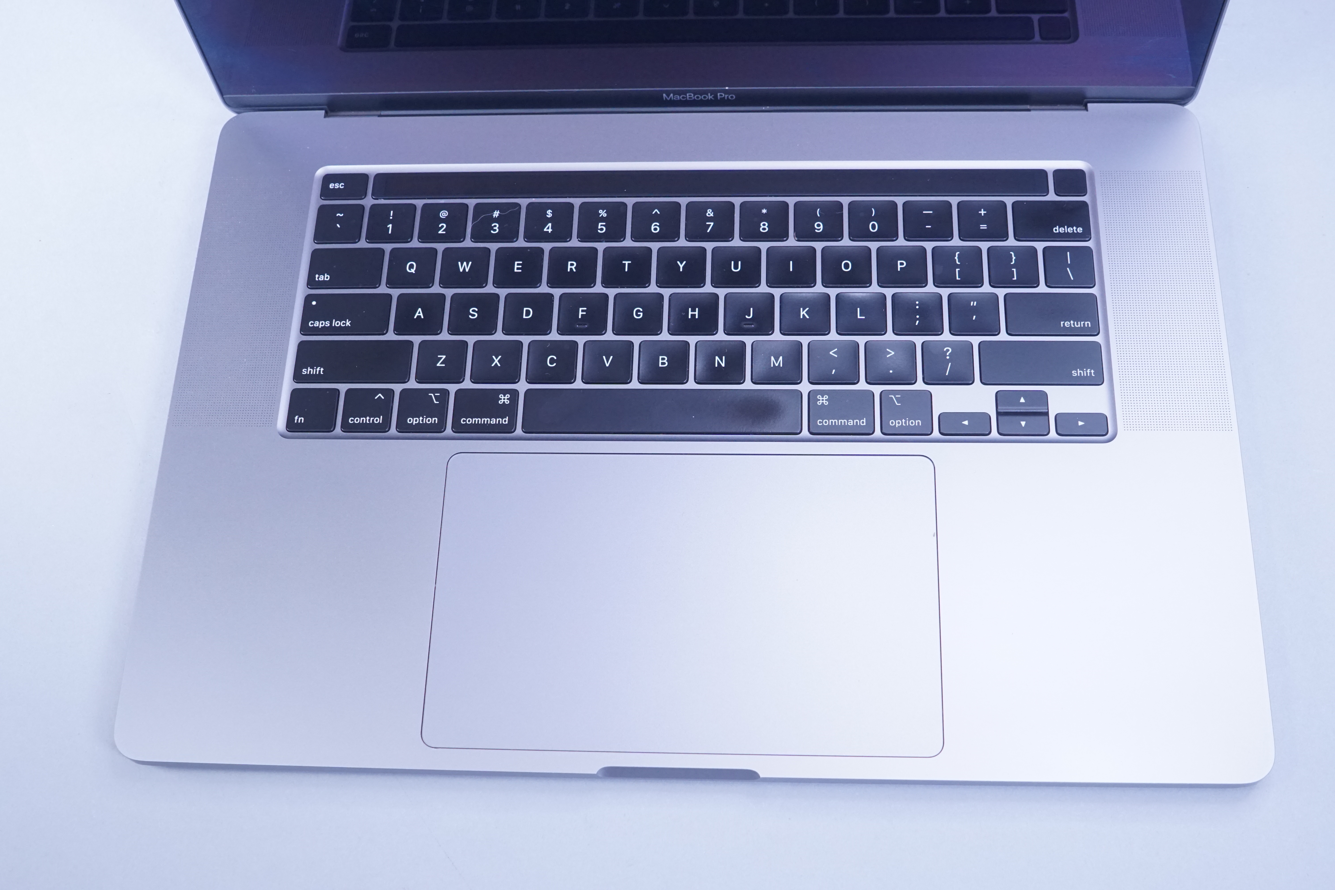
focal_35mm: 42
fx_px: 1557
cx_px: 668
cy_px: 445
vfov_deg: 31.9
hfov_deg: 46.4
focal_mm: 28
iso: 1250
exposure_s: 1/160
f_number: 8
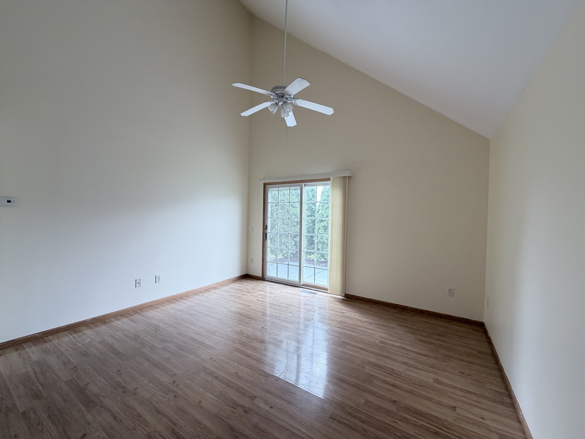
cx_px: 292
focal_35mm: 14
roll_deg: -0.7
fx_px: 237
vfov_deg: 85.7
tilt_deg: -0.8
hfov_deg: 102.1
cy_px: 220
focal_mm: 2.22
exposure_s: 1/120
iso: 125
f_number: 2.2
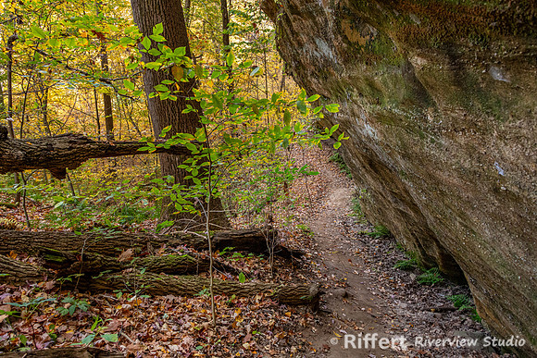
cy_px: 179
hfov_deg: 65.5
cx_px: 268
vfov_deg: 46.4
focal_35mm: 28
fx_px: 418
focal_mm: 28
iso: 3600
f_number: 8
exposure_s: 1/80
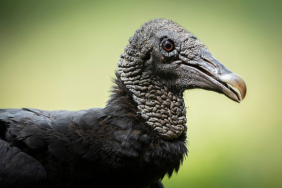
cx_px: 171
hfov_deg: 3.4
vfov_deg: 2.3
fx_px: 4737
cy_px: 92
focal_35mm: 605
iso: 400
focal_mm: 500
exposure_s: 1/320
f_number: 4
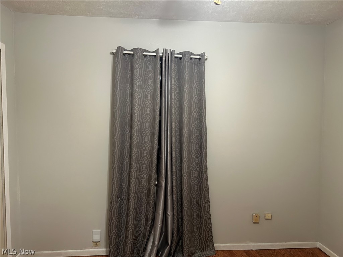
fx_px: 258
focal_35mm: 26
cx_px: 172
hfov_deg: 67.3
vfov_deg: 53.1
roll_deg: -0.2
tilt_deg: -2.9
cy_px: 128
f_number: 1.5
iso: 250
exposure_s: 1/60
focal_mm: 5.7
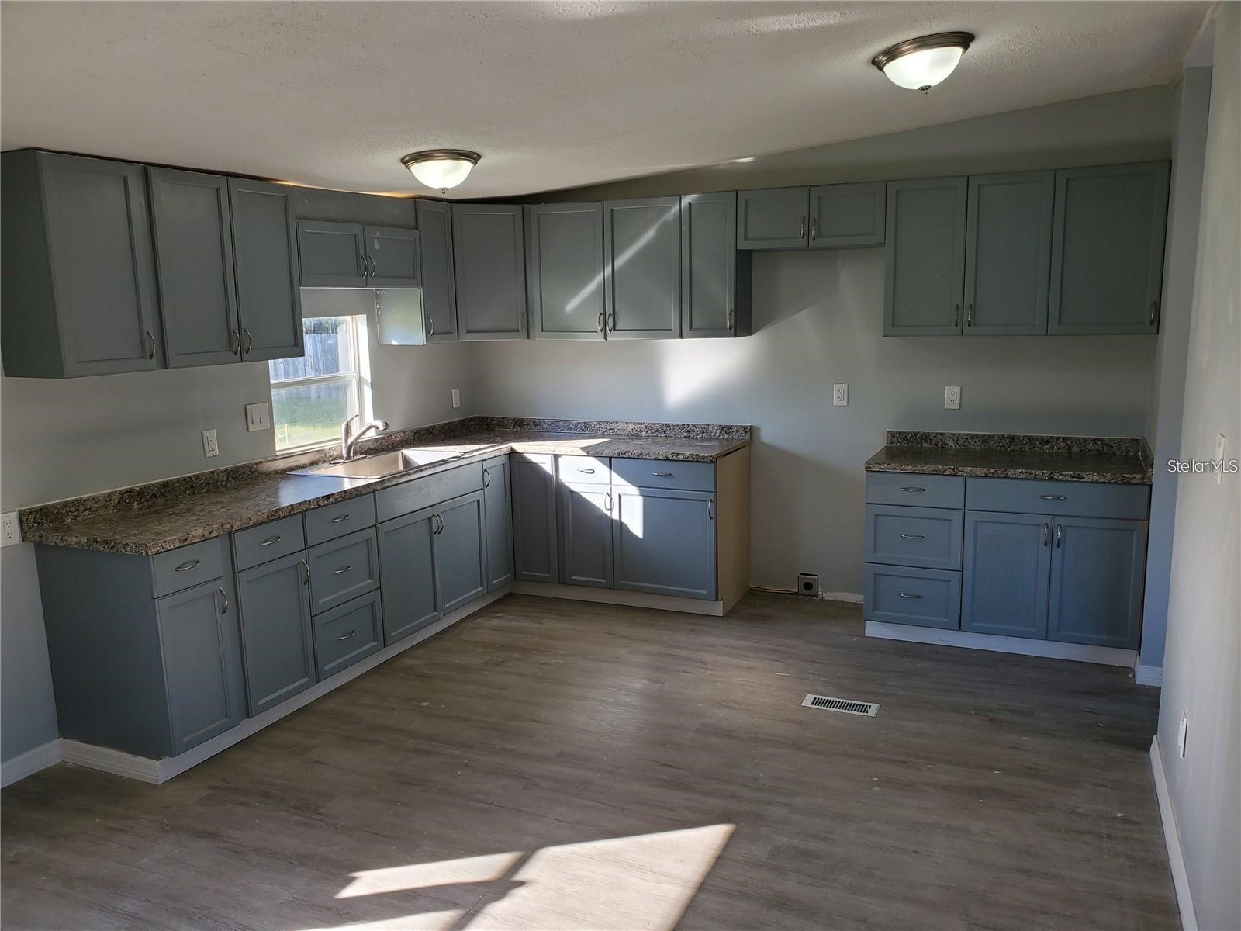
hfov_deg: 67.3
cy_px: 466
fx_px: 932
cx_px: 620
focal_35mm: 26
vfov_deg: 53.1
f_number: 2.4
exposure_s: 1/120
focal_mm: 4.3
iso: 50
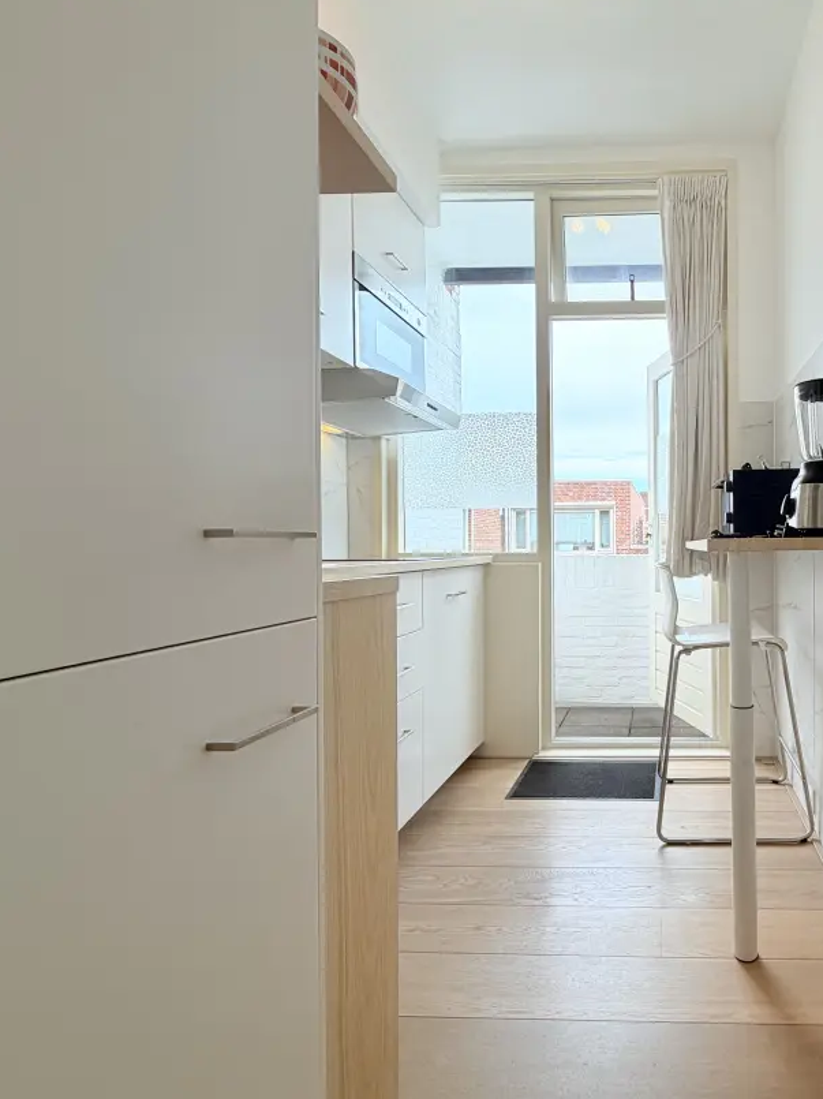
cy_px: 544
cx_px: 655
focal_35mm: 19
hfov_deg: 62.9
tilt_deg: +0.6
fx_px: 603
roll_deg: +1.0
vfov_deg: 84.7
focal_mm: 2.22
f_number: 2.2
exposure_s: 1/100
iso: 32
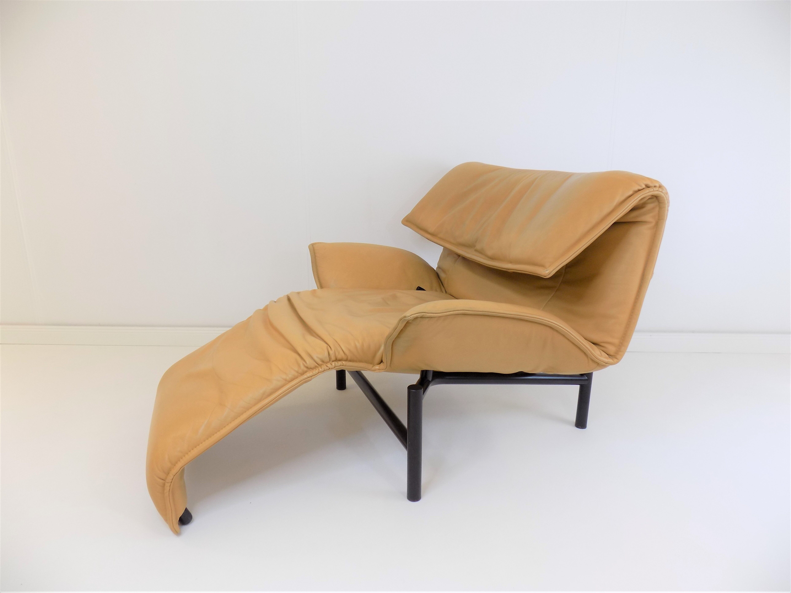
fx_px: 526
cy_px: 296
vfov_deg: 58.9
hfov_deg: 73.9
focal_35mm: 23
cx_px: 396
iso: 80
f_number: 3.1
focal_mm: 4
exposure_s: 1/30
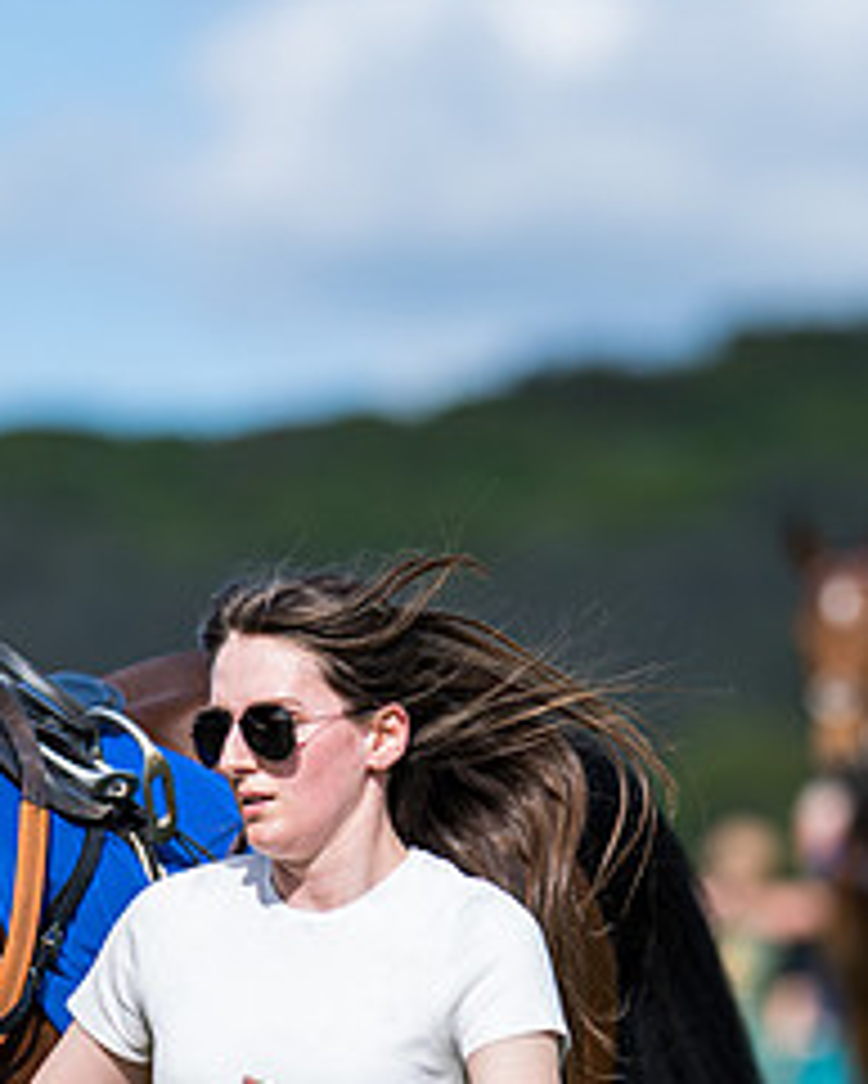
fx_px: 12965
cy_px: 751
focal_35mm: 404
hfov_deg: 3.8
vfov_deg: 4.8
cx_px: 412
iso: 50
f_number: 2
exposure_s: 1/3200
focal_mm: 135
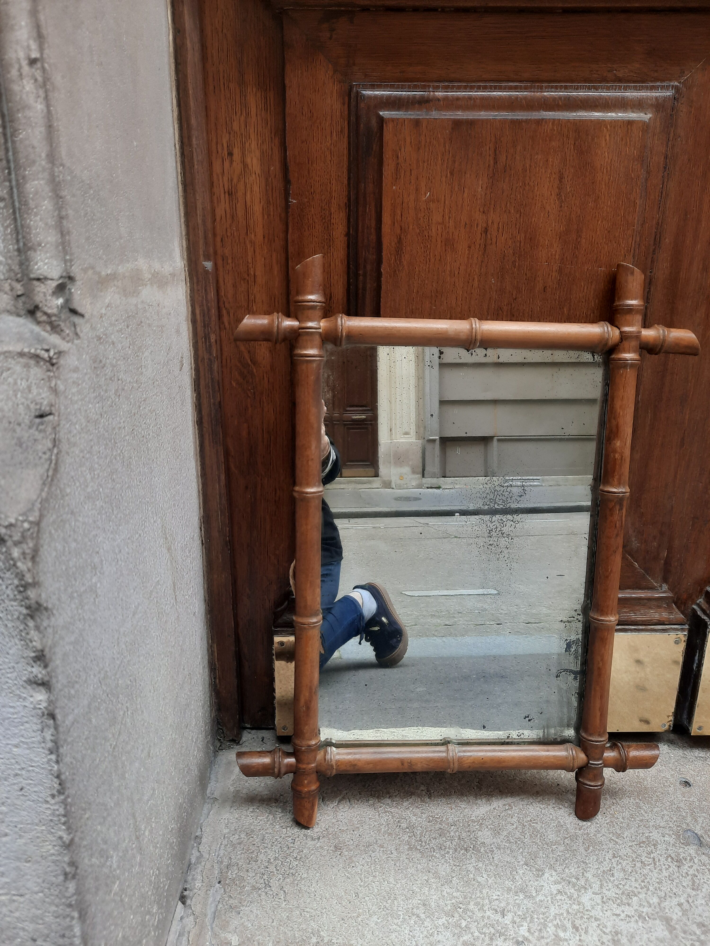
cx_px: 355
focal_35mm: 25
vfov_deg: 69.4
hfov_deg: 54.9
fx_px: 684
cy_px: 473
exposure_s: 1/140
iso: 32
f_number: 2
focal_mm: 4.6
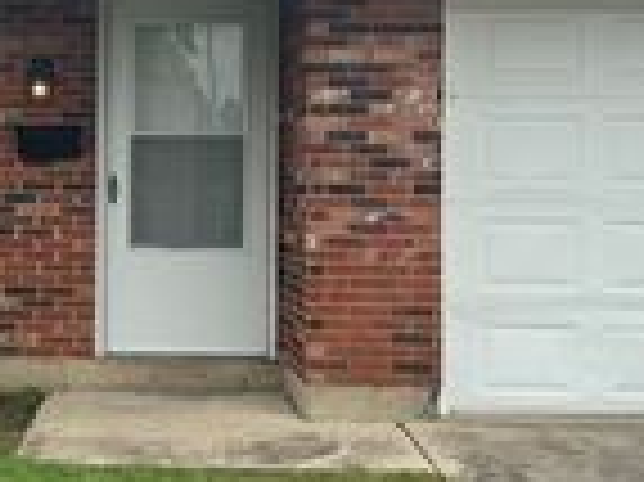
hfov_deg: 22.6
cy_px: 182
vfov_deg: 17.5
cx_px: 36
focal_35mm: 84
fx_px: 1561
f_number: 1.78
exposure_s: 1/3802
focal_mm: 6.76
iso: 80
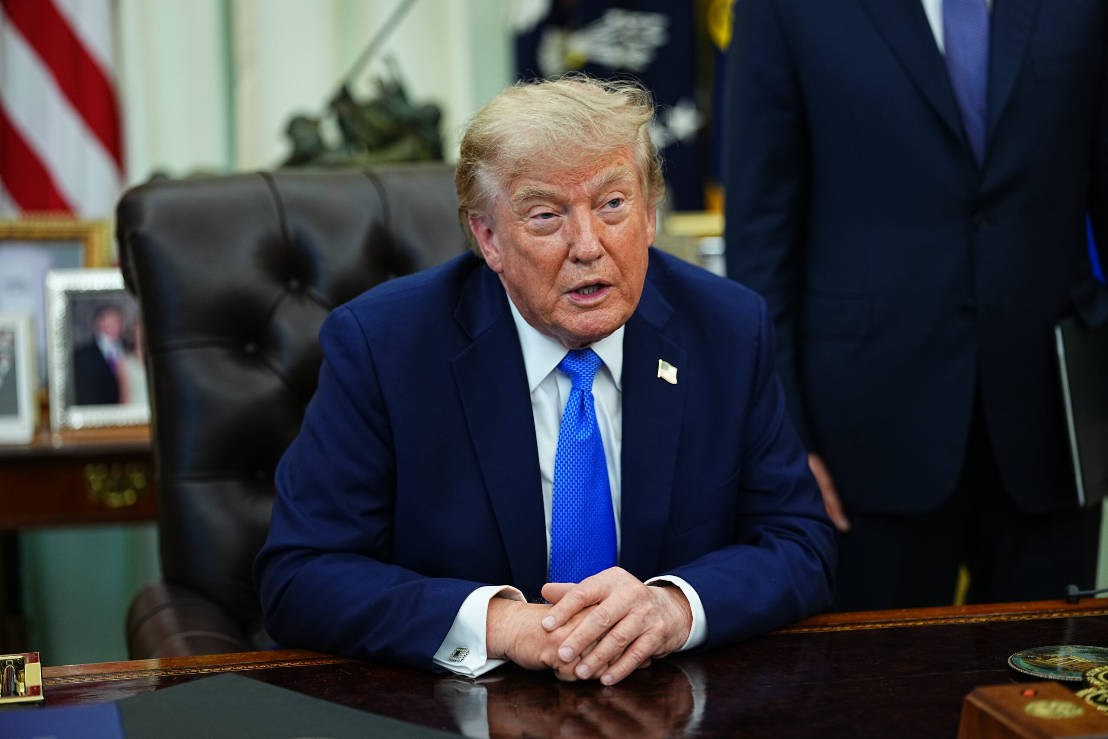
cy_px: 370
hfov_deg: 22.1
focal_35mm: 92
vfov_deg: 14.9
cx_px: 554
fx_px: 2831
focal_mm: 92
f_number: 2
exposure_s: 1/160
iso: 1000
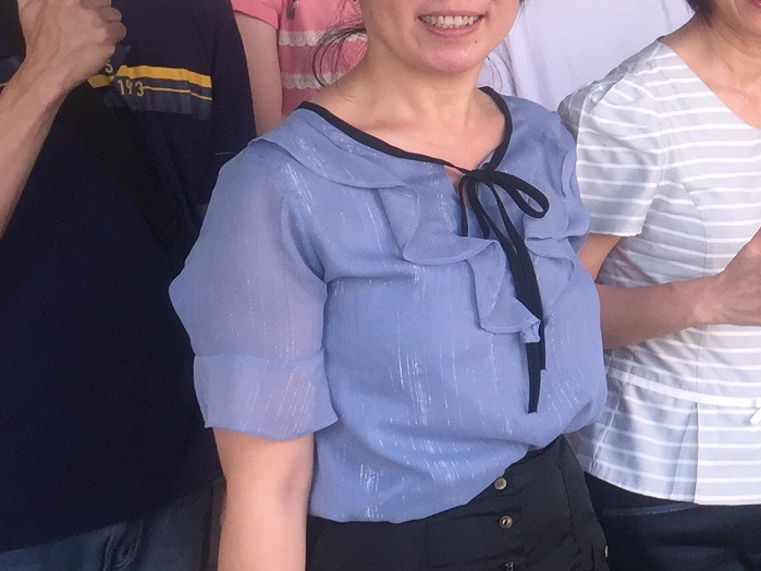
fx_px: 1824
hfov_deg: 21.8
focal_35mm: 83
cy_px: 22
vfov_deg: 17.4
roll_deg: -1.1
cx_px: 918
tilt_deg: -7.0
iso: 50
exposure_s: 1/120
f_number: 2.2
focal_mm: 4.15
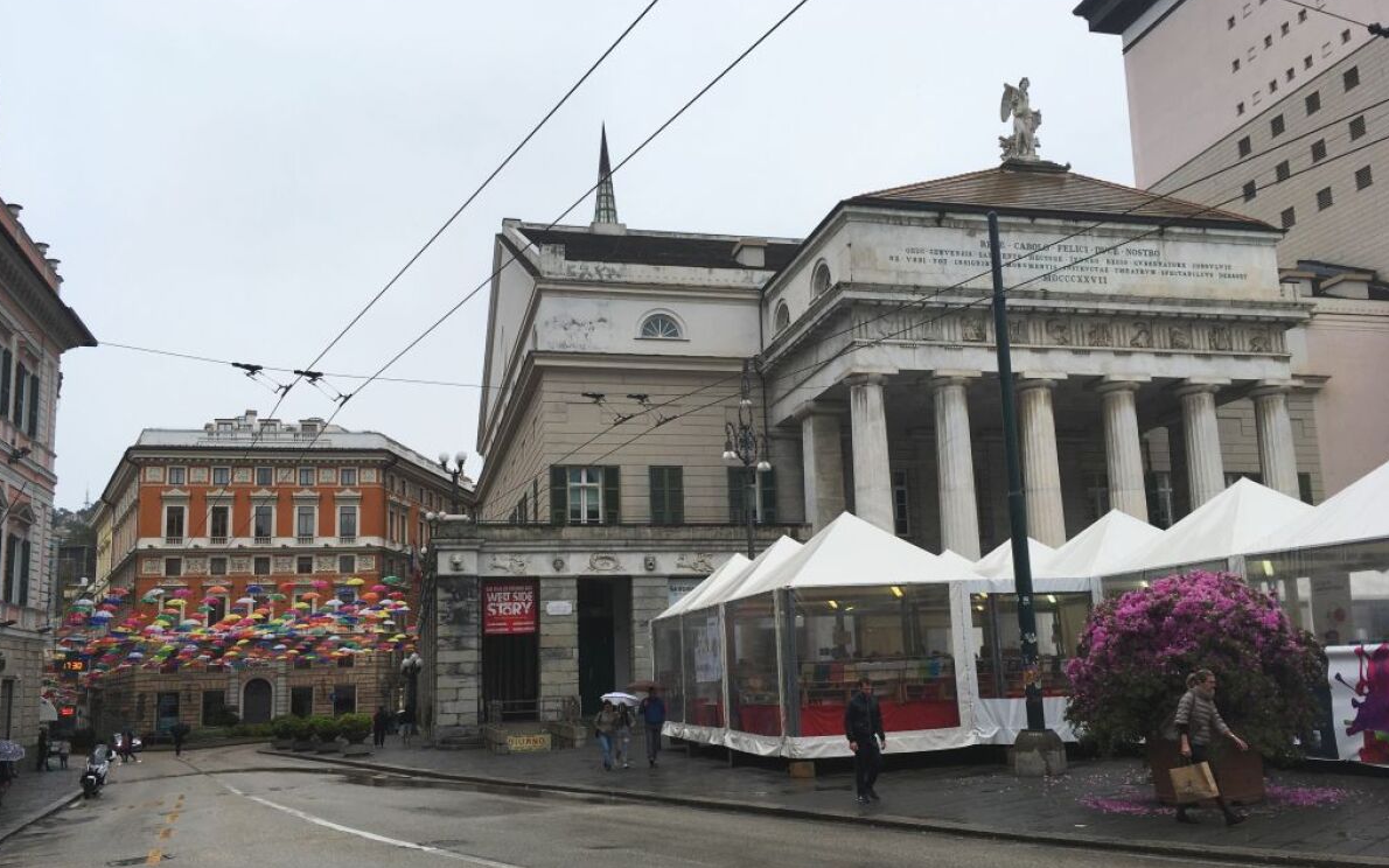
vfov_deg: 40.5
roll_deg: +1.1
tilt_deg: +10.0
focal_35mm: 31
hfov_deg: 61.2
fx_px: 1174
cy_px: 490
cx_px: 692
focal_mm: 4.15
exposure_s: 1/601
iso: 25
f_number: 2.2
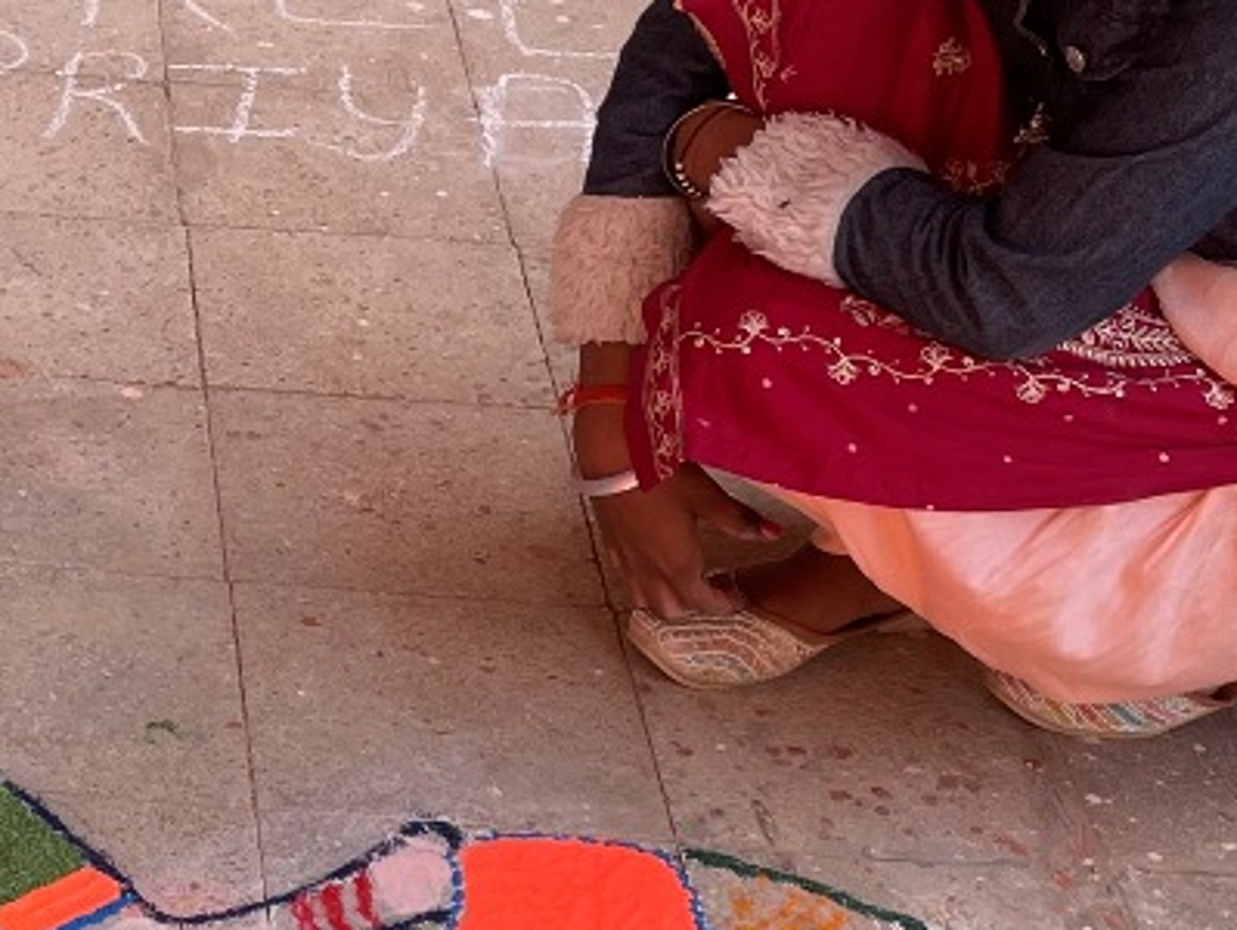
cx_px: -420
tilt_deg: -34.4
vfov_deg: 14.1
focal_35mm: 105
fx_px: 3756
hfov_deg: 17.4
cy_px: 707
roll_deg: -0.9
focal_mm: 4.2
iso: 32
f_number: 1.6
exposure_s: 1/303
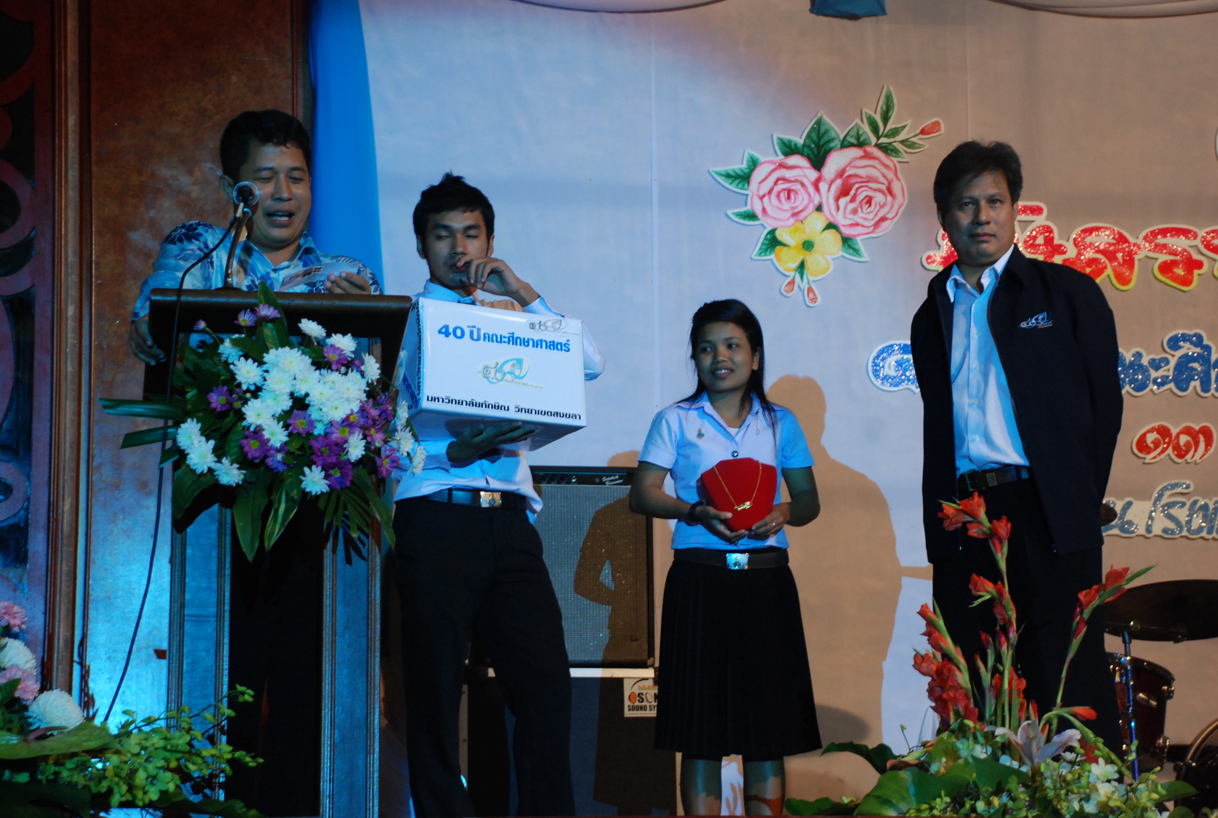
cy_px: 409
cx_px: 609
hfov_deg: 26.9
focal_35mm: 75
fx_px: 2543
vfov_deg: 18.3
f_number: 5
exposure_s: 1/20
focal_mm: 50
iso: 800
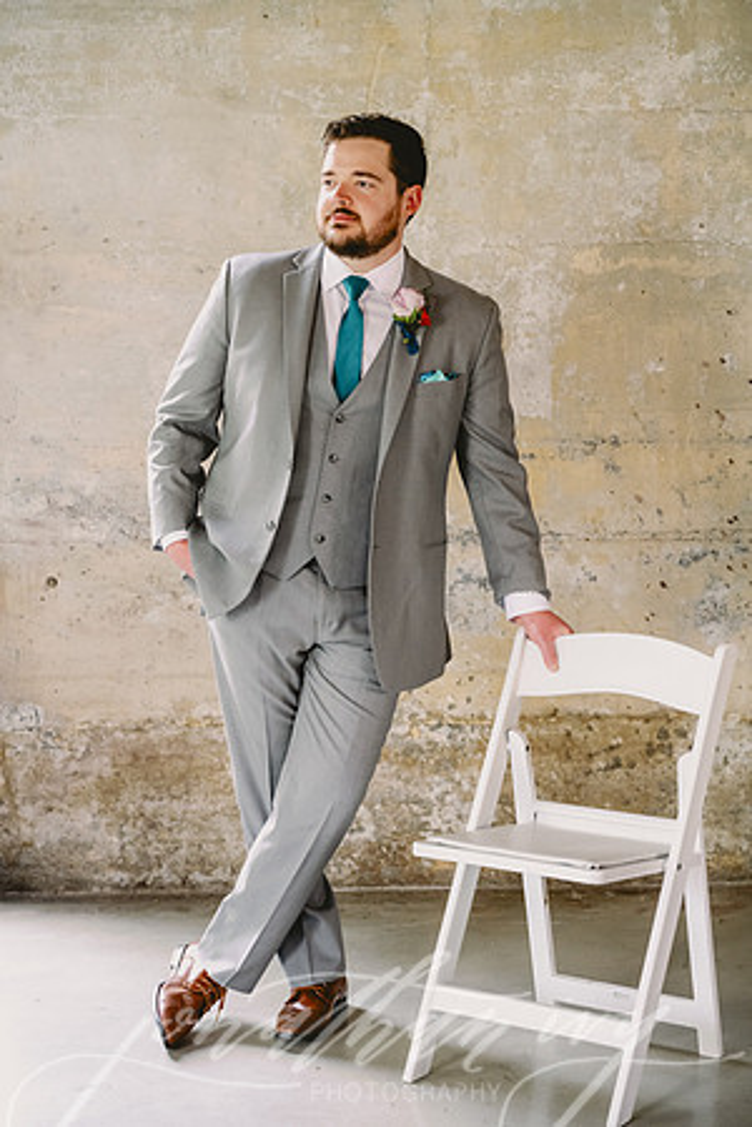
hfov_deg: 18.9
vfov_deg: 28.1
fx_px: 2256
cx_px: 376
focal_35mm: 72
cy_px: 564
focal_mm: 72
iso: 1600
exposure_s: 1/160
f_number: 4
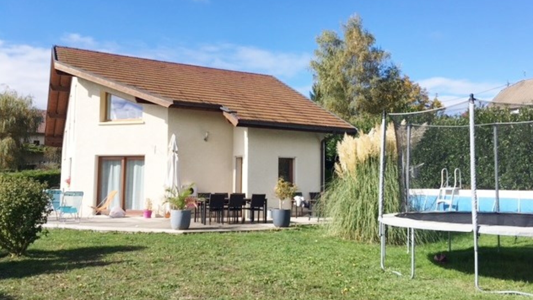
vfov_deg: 36.7
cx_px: 269
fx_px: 452
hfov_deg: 61.0
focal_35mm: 32
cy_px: 150
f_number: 2.2
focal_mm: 4.15
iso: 25
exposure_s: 1/1748
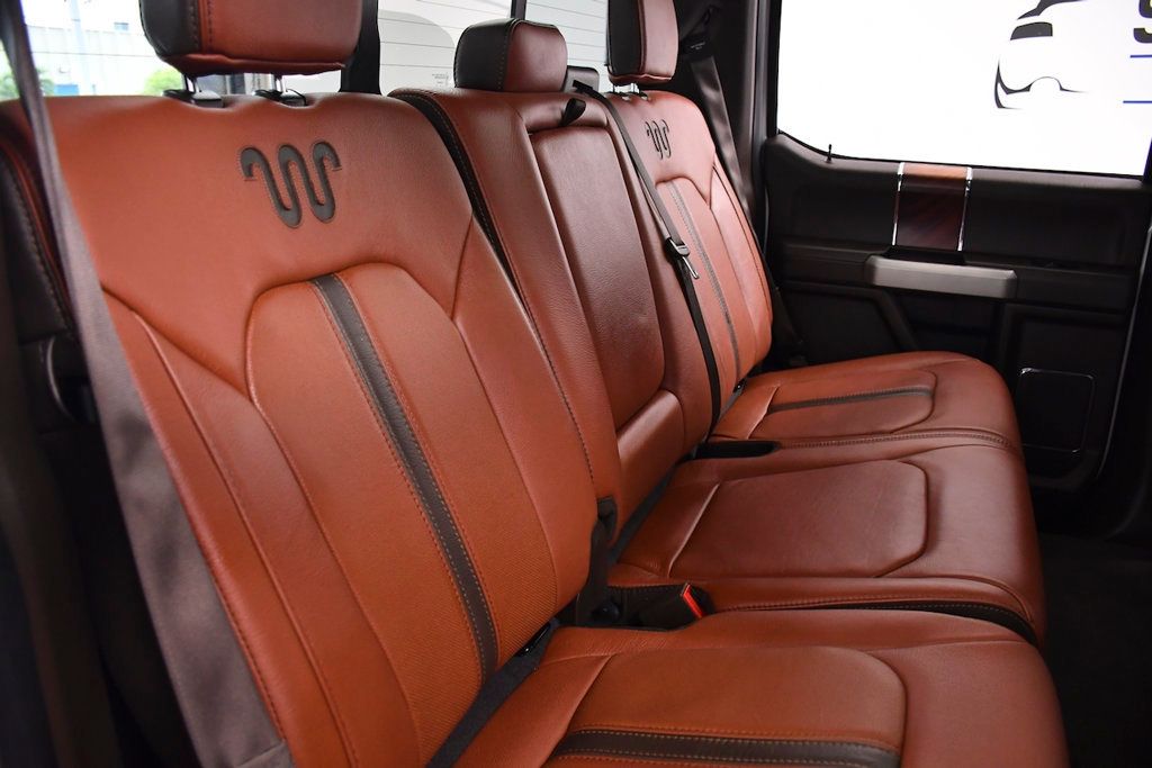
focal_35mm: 27
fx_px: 864
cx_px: 576
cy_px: 384
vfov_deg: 47.9
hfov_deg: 67.4
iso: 1250
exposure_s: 1/160
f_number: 4
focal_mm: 18
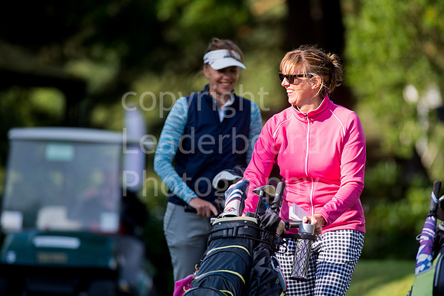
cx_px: 222
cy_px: 148
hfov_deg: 6.9
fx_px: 3701
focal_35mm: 300
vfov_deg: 4.6
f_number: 5.6
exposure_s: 1/2500
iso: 800
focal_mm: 300
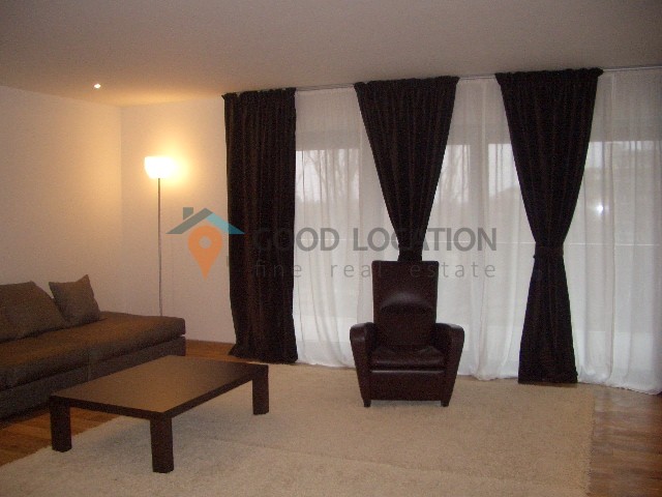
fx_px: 669
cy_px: 248
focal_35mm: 35
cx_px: 331
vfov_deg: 40.7
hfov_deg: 52.6
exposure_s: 1/60
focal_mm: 5.8
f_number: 2.6
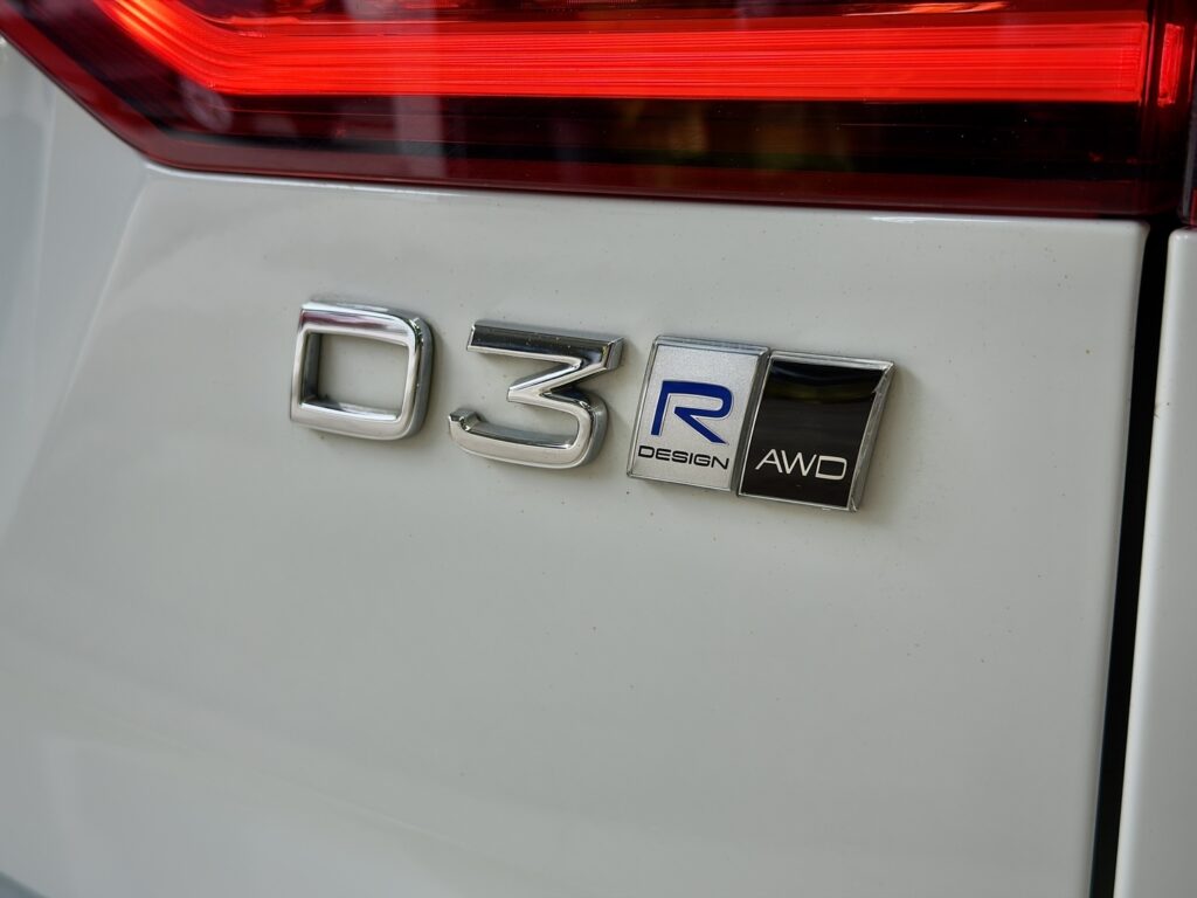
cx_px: 598
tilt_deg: -12.4
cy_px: 449
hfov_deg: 39.7
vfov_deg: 30.3
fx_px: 1660
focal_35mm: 48
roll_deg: +0.2
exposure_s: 1/204
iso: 50
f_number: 1.78
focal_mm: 6.76
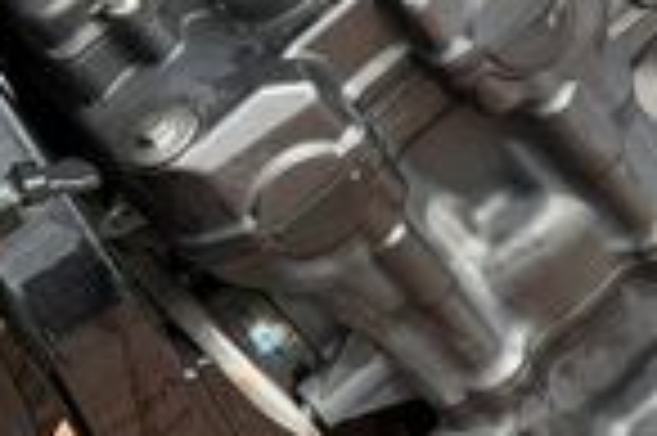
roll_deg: +0.8
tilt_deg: -28.4
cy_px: 112
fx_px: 3992
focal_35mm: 219
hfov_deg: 9.0
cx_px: 1233
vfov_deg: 6.3
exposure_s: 1/1980
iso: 100
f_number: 1.78
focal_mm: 6.76
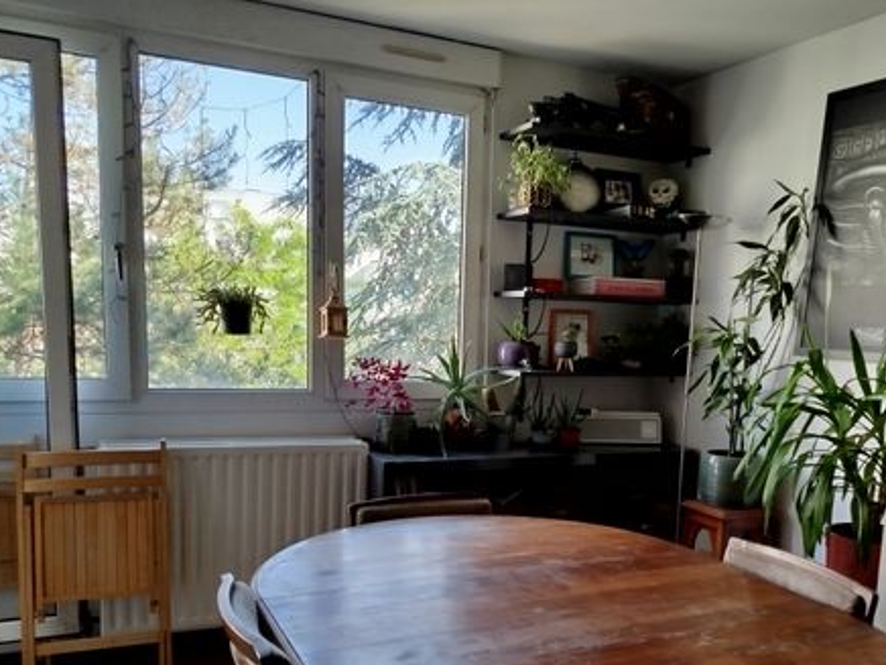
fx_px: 845
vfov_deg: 42.2
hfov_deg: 55.1
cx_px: 514
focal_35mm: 33
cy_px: 456
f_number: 1.7
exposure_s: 1/100
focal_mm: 5.31
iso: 100
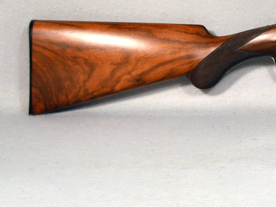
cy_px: 42
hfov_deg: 15.7
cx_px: 417
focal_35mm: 115
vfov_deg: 12.8
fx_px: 917
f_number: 4.5
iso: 400
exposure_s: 1/80
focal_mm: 26
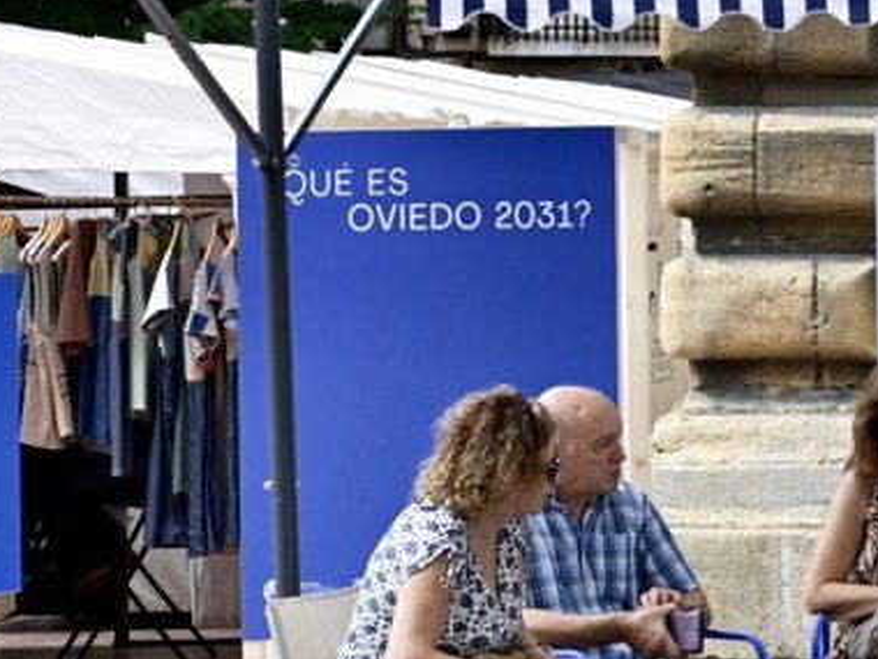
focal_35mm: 175
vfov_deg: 8.5
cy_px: 51
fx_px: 4439
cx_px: 1520
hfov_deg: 10.7
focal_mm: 36
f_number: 5.6
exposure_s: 1/400
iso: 500
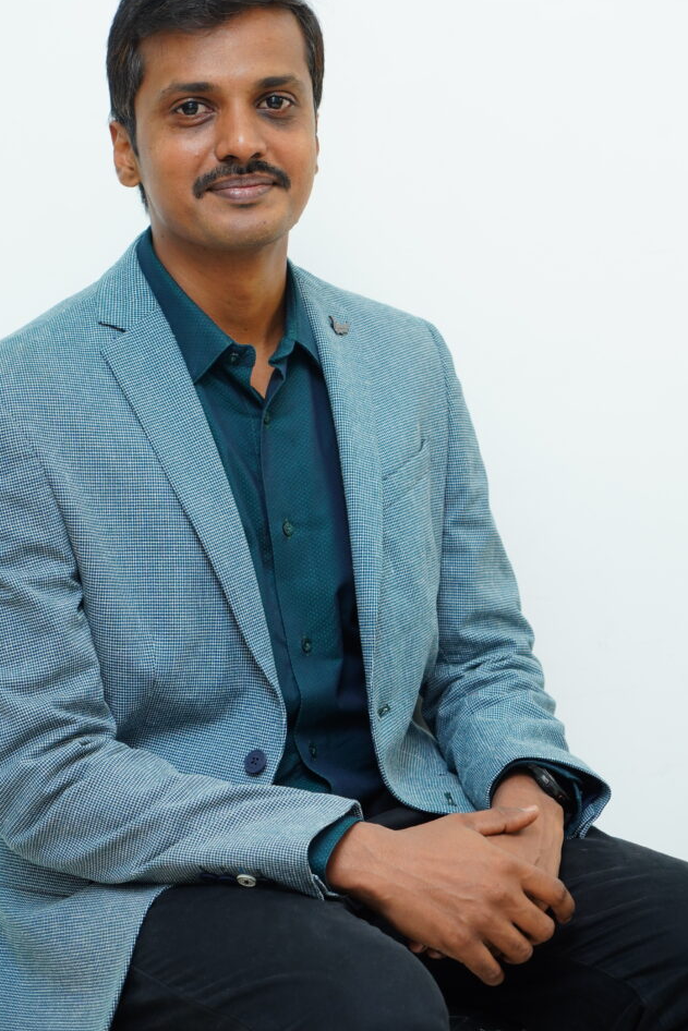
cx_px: 274
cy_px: 421
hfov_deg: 16.3
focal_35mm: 84
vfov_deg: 24.2
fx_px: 2407
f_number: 5.6
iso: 640
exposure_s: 1/100
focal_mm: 69
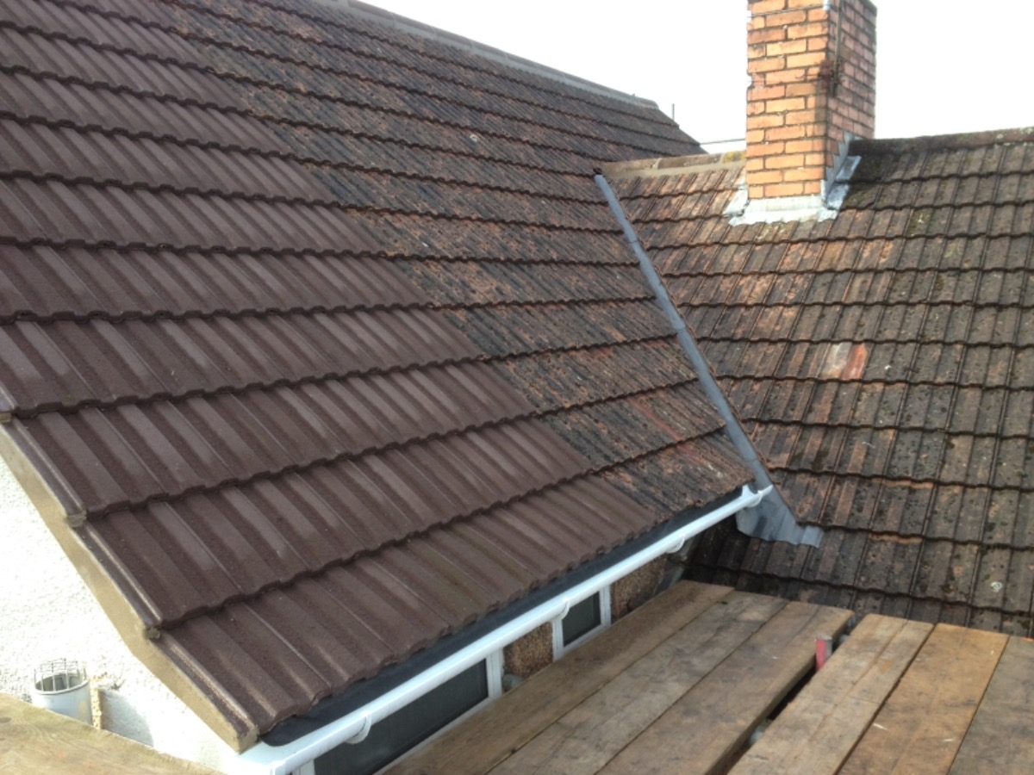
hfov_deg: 52.6
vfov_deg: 40.7
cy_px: 388
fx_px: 1045
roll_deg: +0.7
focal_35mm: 35
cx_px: 517
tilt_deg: -7.2
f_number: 2.4
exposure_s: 1/247
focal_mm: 4.28
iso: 50
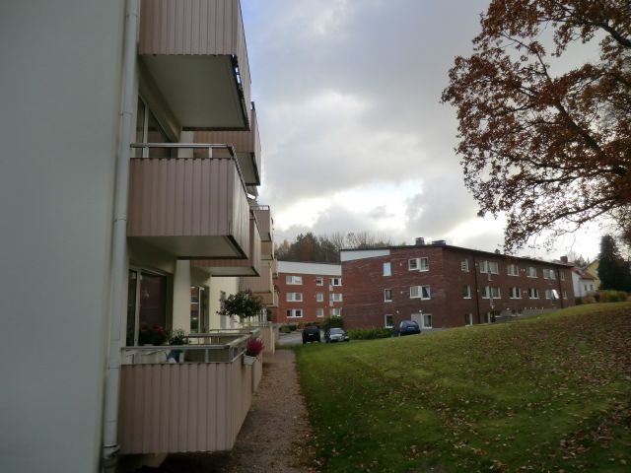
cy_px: 236
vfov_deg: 56.8
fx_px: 437
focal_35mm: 24
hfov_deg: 71.6
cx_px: 316
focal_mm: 4.3
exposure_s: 1/400
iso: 64
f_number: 3.2
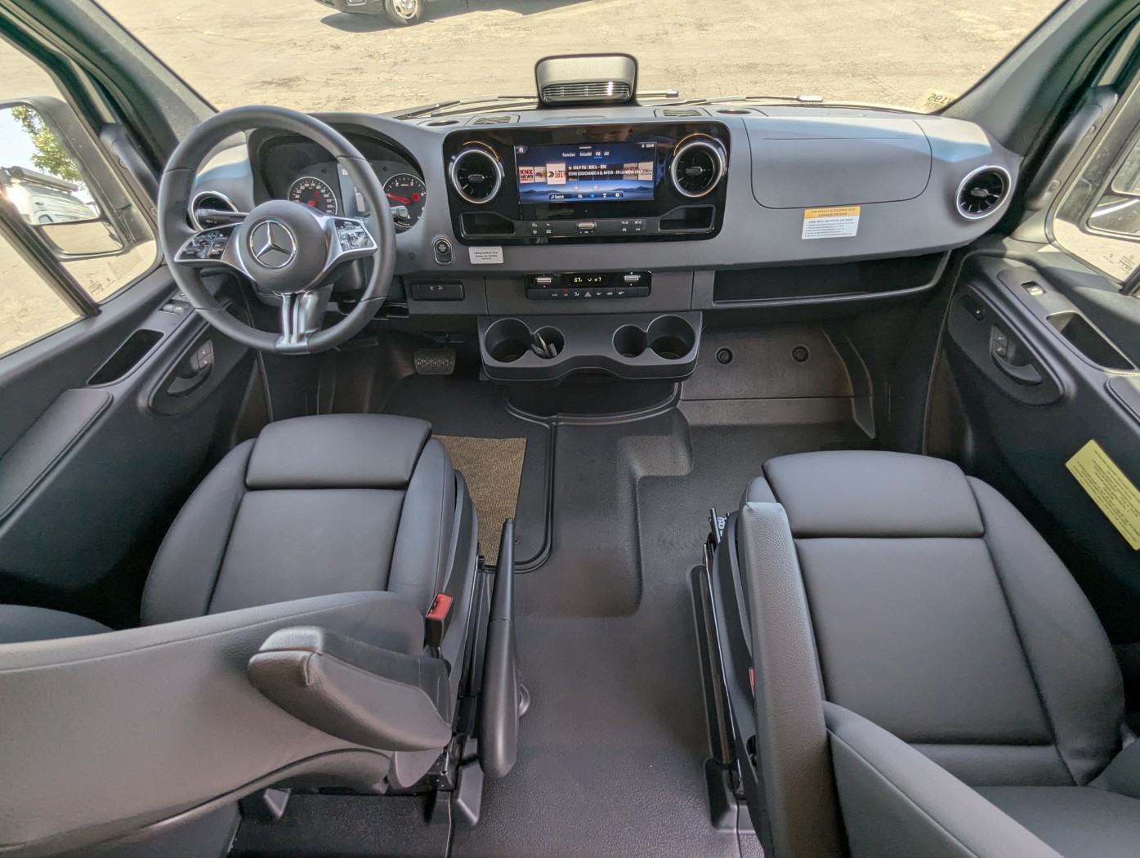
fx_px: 528
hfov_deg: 94.4
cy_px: 429
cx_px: 570
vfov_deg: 78.2
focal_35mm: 16
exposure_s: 1/164
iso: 32
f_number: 2.2
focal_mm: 2.35
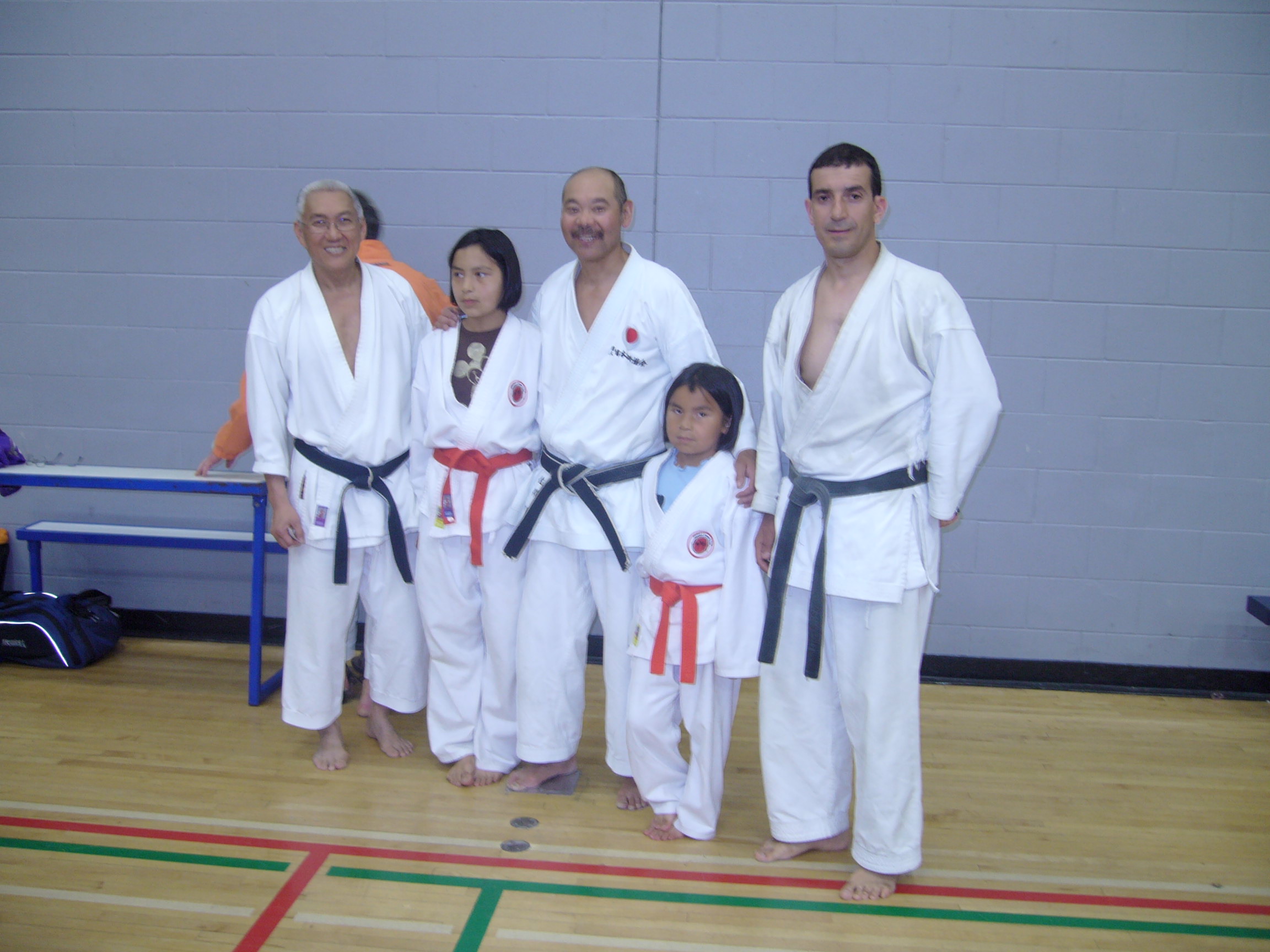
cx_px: 635
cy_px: 476
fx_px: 1284
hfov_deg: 52.6
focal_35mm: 35
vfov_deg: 40.7
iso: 100
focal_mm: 5.8
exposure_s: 1/15
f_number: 2.8
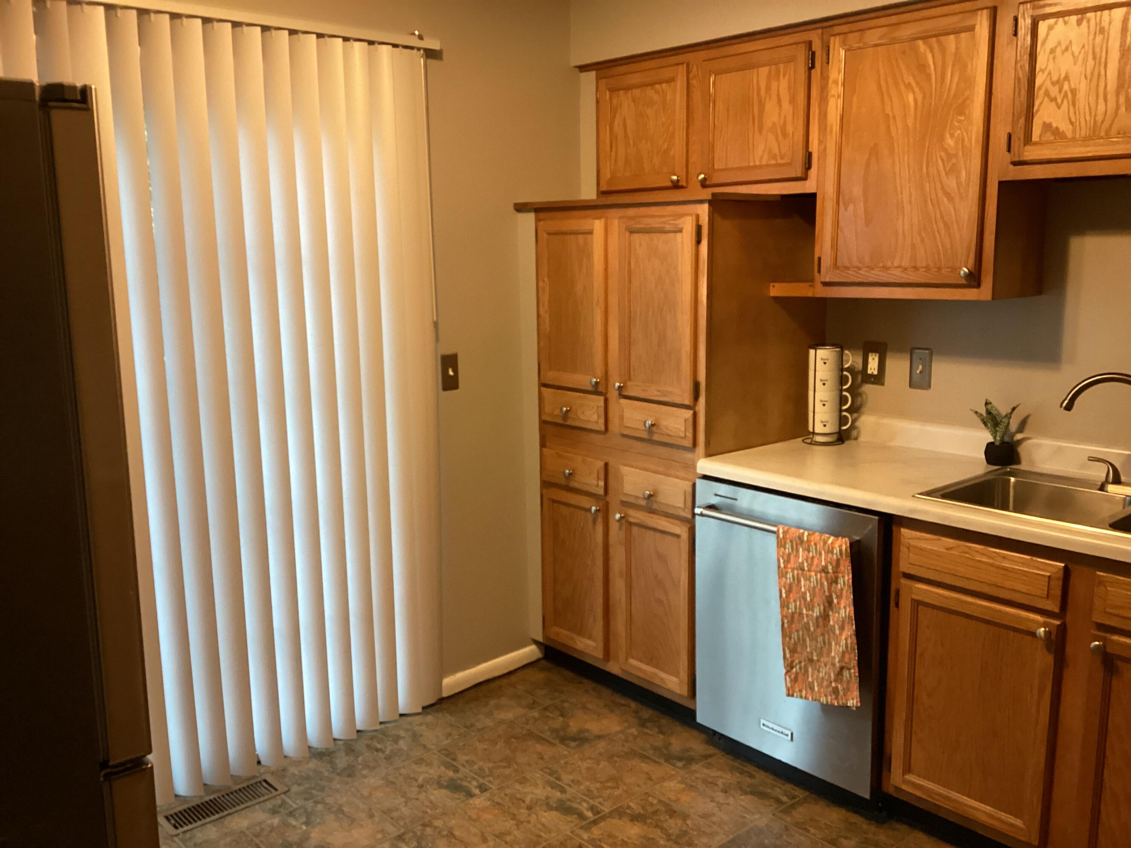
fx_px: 1013
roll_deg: -1.2
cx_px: 566
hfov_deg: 58.4
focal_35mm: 31
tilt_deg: -11.1
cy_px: 424
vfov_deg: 45.4
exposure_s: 1/40
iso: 250
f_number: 2.4
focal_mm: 3.3
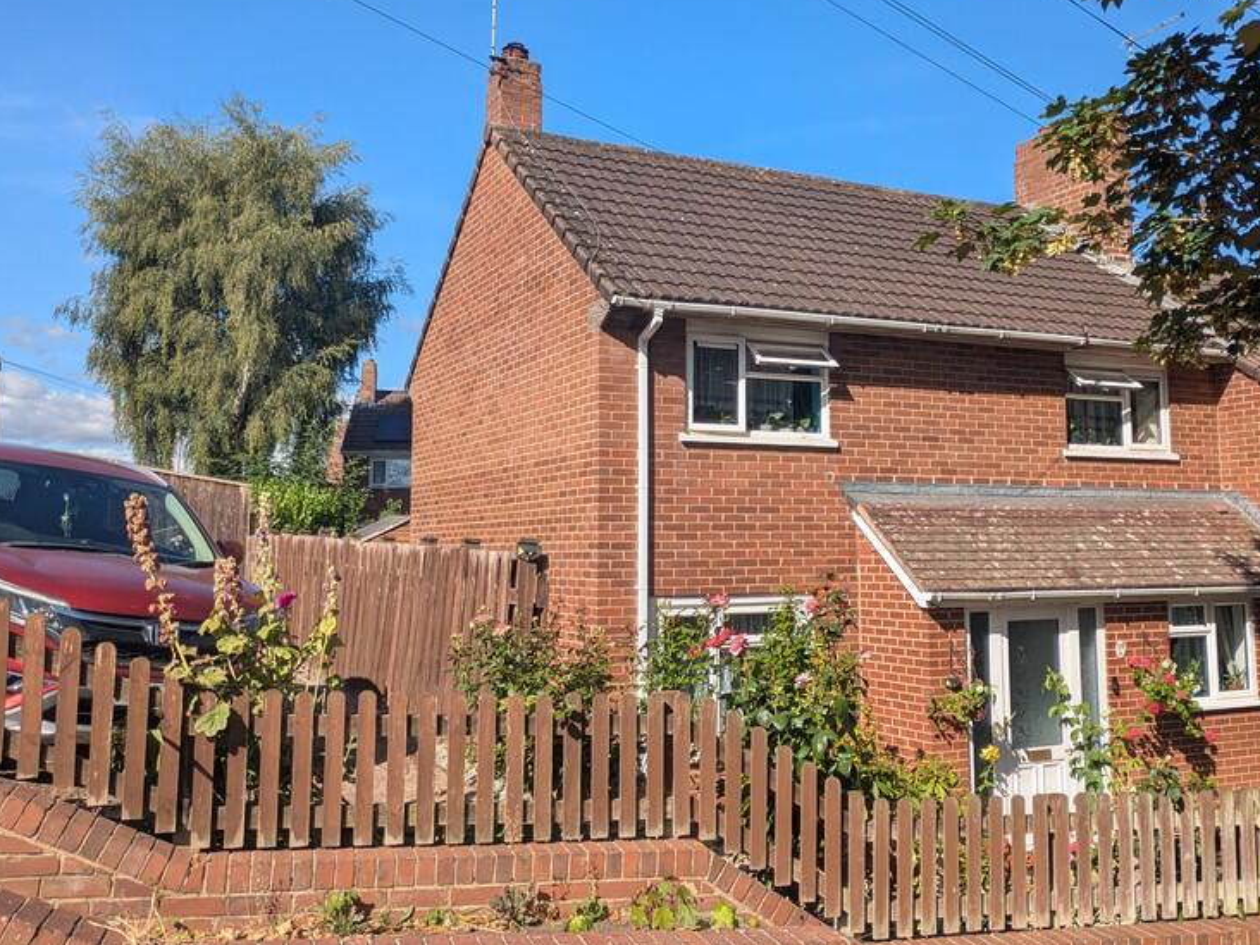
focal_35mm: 35
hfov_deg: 52.4
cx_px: 737
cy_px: 388
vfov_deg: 40.6
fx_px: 1274
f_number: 1.89
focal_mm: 5.43
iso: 45
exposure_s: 1/1776
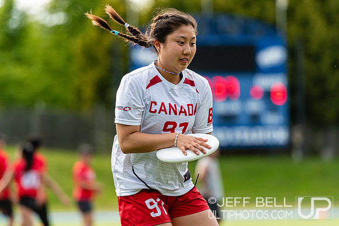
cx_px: 170
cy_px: 113
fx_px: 2826
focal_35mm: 300
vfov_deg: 4.6
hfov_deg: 6.9
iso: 360
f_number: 3.2
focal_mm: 200
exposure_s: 1/1250
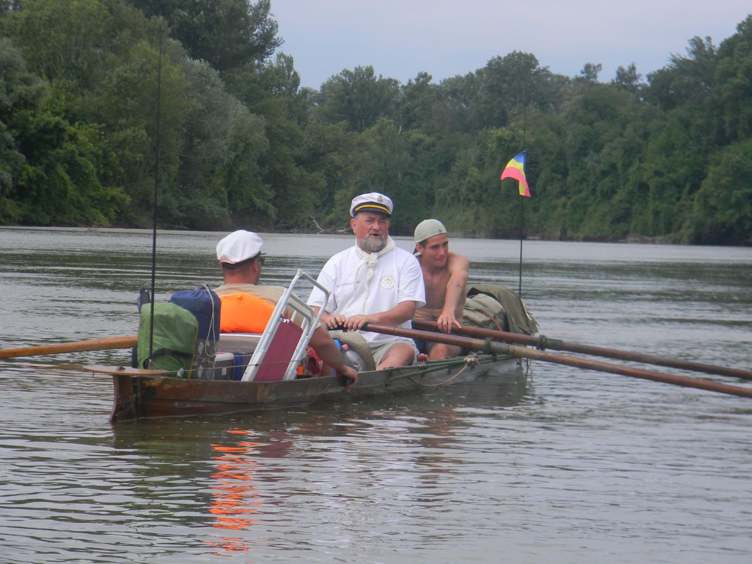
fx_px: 3215
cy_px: 282
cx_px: 376
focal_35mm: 148
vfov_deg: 10.0
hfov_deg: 13.3
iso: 80
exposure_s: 1/430
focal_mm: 26.8
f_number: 5
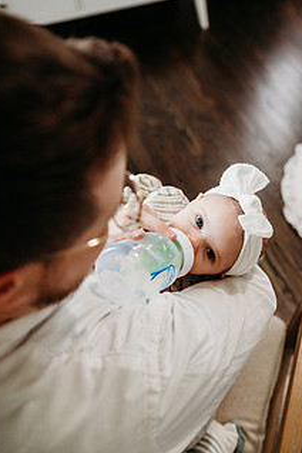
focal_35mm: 34
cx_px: 197
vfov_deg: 55.7
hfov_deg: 38.5
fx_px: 428
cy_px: 251
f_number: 2.5
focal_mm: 24
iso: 1600
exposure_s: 1/200
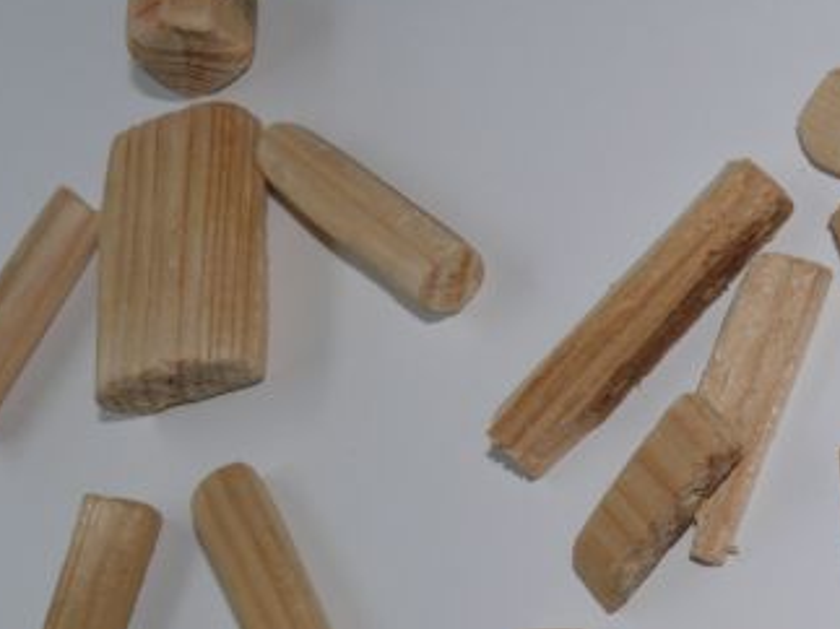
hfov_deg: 35.4
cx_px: 528
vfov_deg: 26.9
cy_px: 405
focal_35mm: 54
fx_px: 1310
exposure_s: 1/30
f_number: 11
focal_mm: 7.4
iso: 100
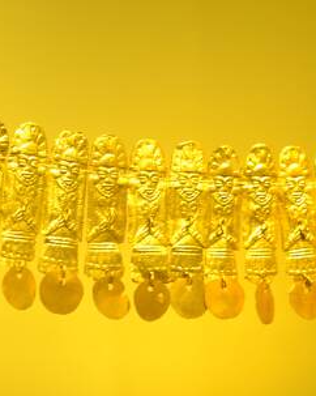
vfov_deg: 11.3
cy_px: 191
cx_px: 244
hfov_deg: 9.0
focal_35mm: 171
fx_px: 2001
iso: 100
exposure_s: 1/6
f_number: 5.3
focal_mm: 46
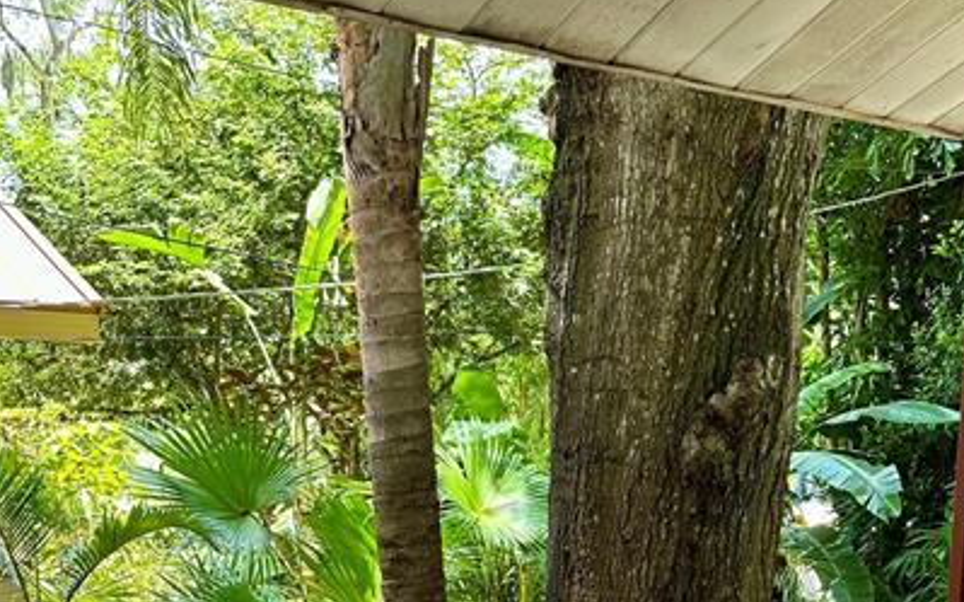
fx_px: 1287
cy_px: 720
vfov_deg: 24.0
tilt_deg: -11.4
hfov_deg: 41.0
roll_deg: +1.5
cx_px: 539
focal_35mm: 49
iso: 100
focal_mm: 6.86
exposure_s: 1/166
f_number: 1.78
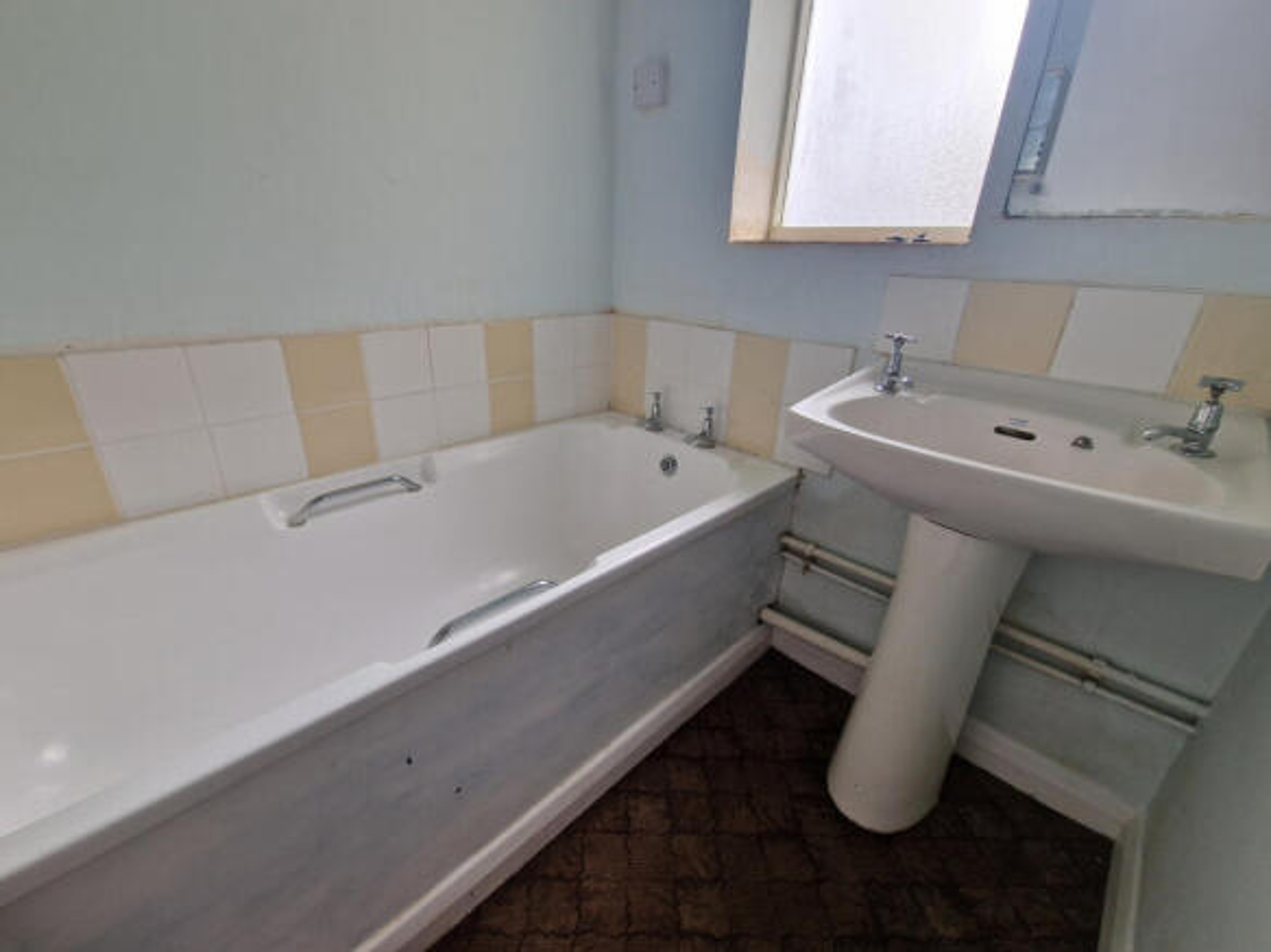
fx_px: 477
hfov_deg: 106.2
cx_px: 636
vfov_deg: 89.9
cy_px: 476
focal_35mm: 13
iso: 64
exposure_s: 1/50
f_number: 2.2
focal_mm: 2.2
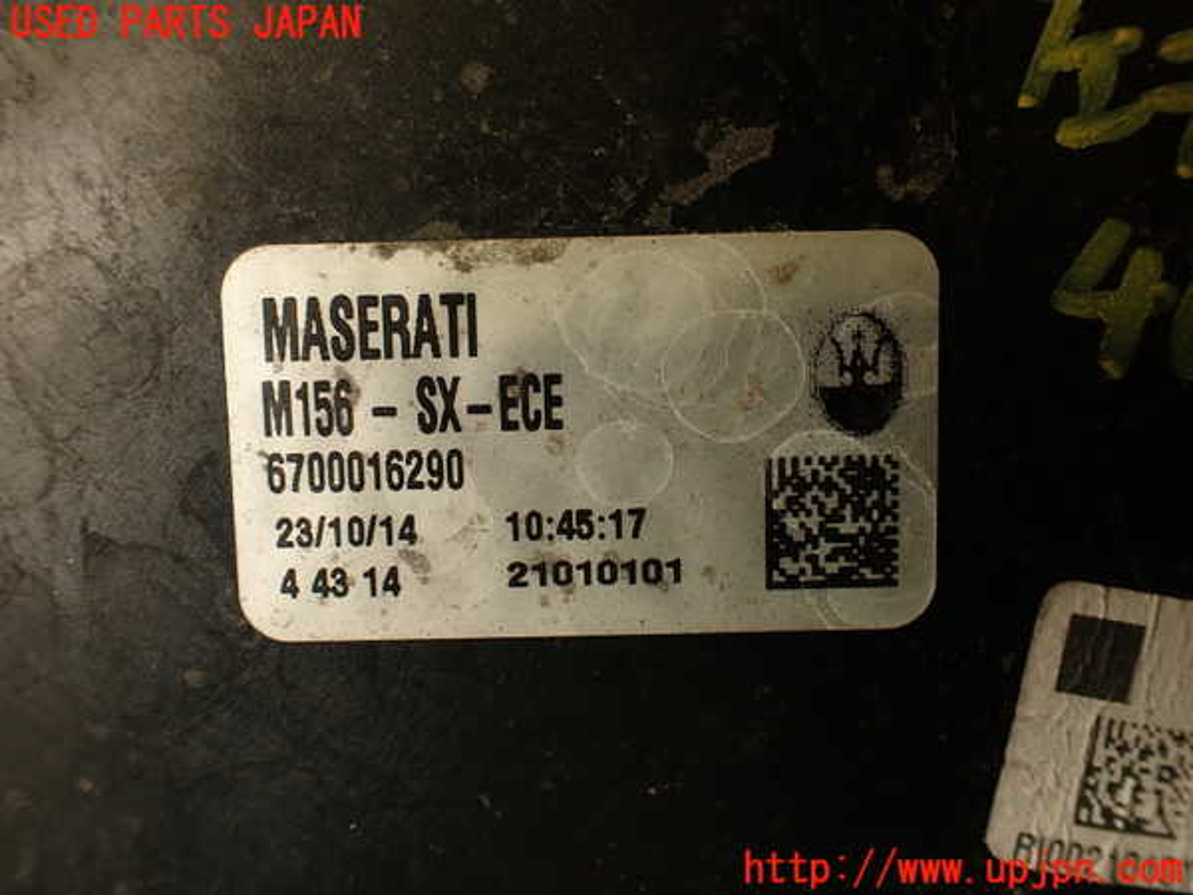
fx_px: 1103
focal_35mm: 32
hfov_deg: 56.8
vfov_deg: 44.2
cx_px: 596
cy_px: 448
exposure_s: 1/60
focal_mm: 5.79
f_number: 2.4
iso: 100
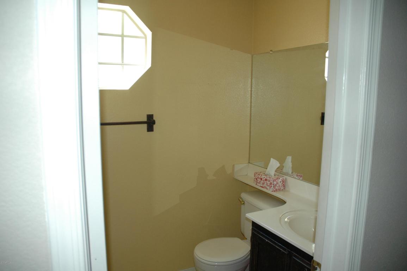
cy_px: 136
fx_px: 305
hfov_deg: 67.4
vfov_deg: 47.9
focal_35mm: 27
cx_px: 204
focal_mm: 18
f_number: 3.5
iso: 500
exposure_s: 1/60
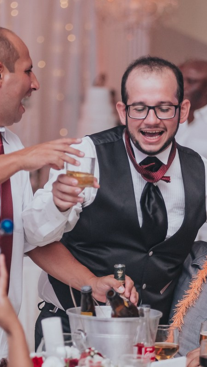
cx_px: 99
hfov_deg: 7.7
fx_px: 1541
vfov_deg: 13.6
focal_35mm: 158
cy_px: 183
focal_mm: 100
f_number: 2.8
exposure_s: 1/200
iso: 1600
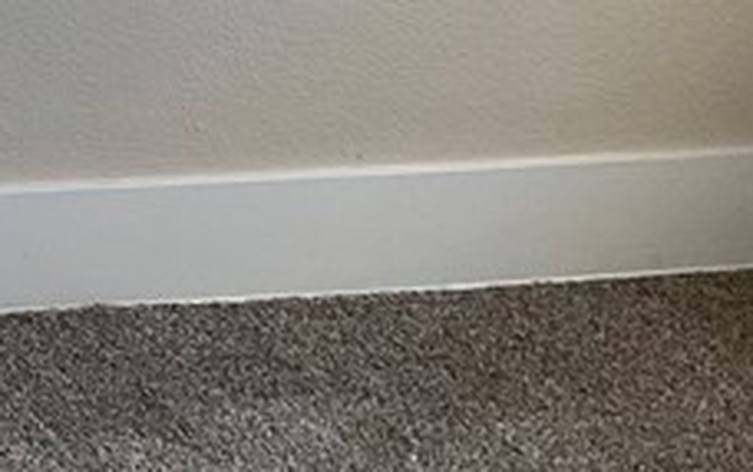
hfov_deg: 13.7
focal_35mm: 138
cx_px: -558
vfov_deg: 9.2
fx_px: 2835
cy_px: -317
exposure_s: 1/120
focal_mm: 3
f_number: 1.8
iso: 50
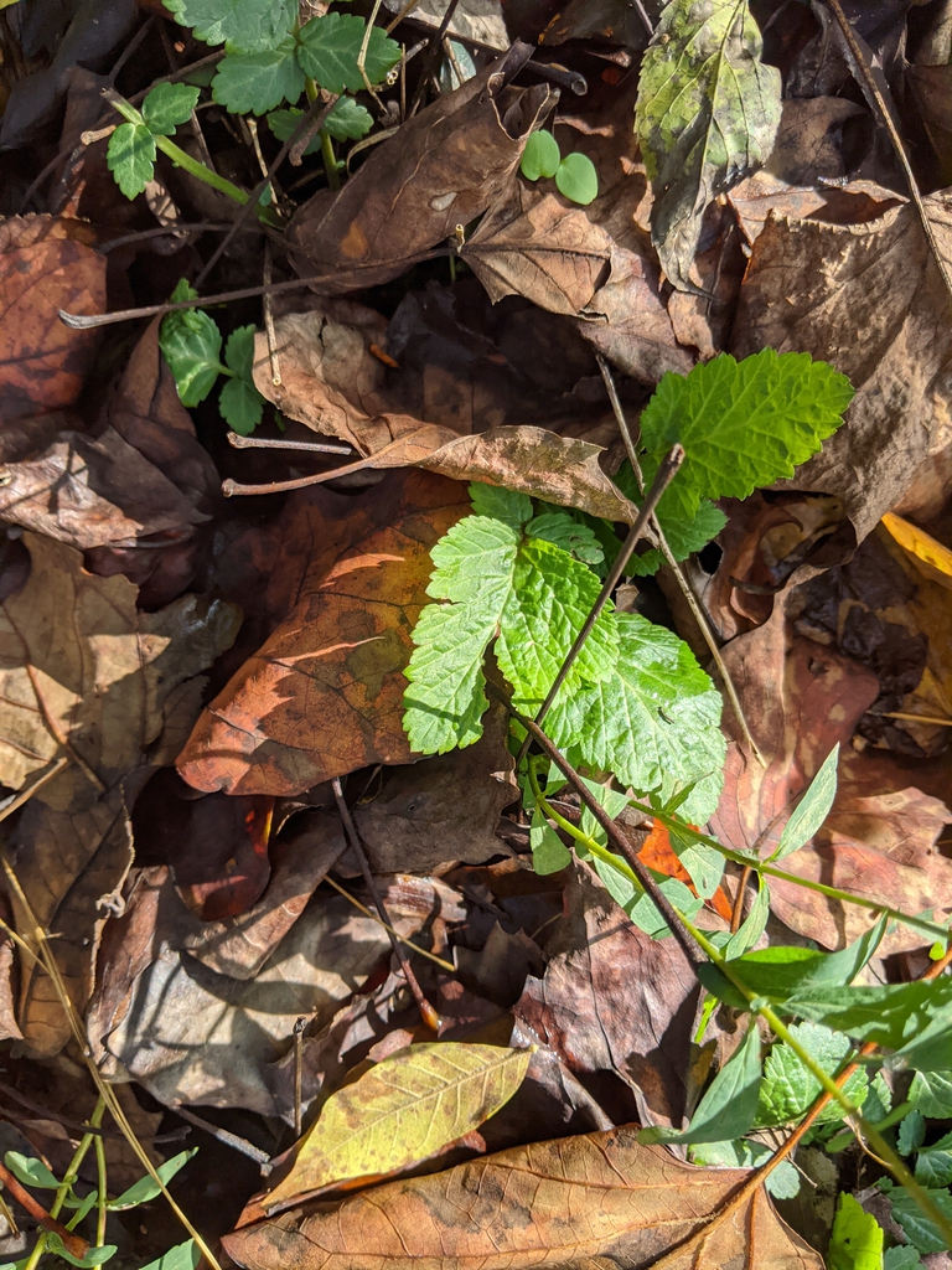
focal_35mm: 27
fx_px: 990
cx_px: 476
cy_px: 635
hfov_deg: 51.4
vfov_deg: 65.3
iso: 66
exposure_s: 1/1232
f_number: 1.8
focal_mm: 4.44
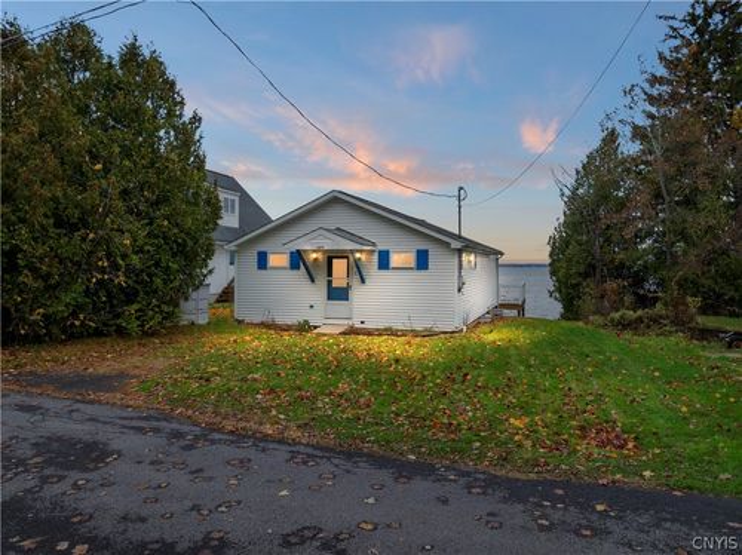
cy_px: 278
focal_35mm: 24
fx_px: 514
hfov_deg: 71.6
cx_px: 371
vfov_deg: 56.7
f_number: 2.8
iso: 210
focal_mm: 12.29
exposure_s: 1/640
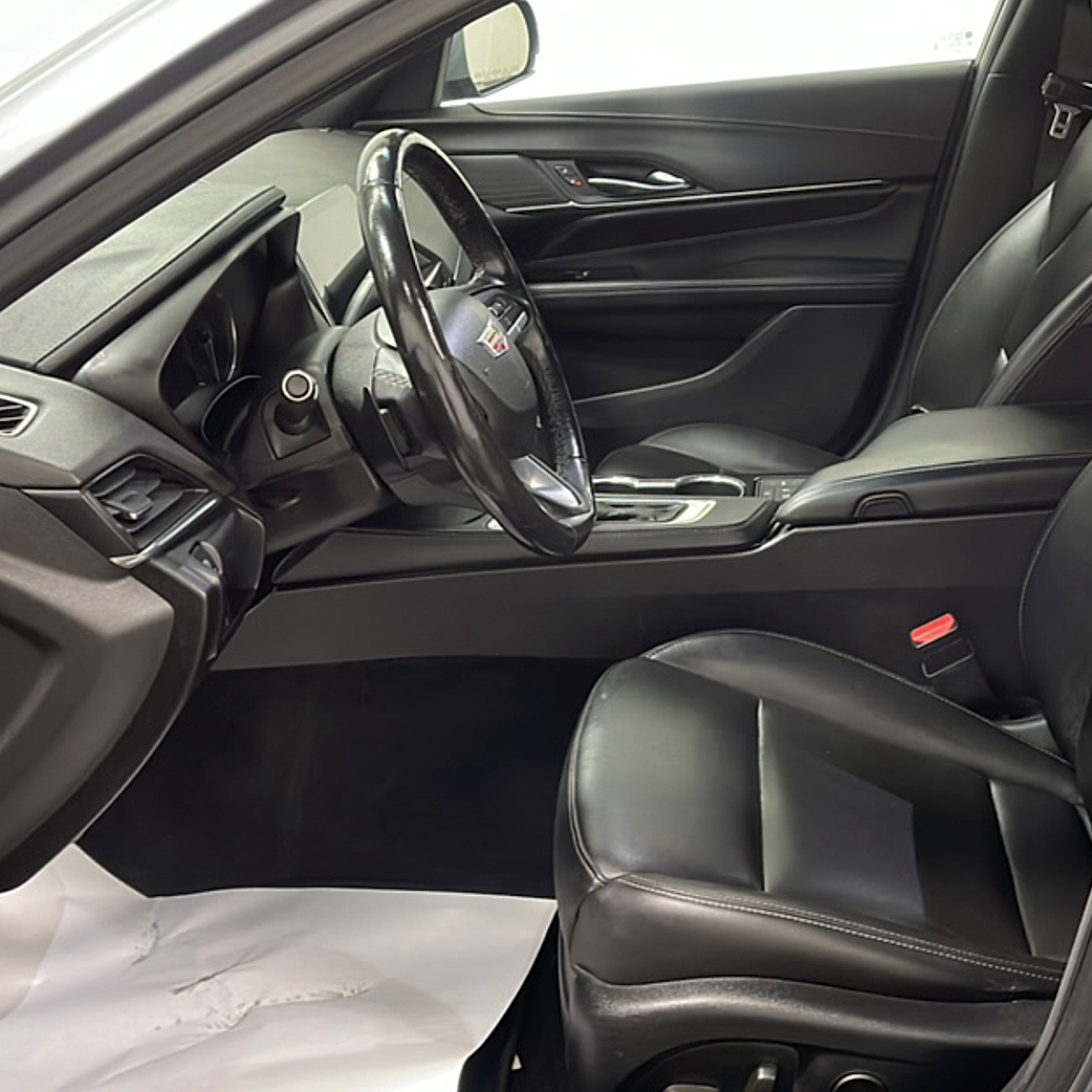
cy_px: 485
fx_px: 1356
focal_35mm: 38
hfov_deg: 43.7
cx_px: 638
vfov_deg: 43.8
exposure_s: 1/40
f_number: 1.6
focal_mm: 5.1
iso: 200
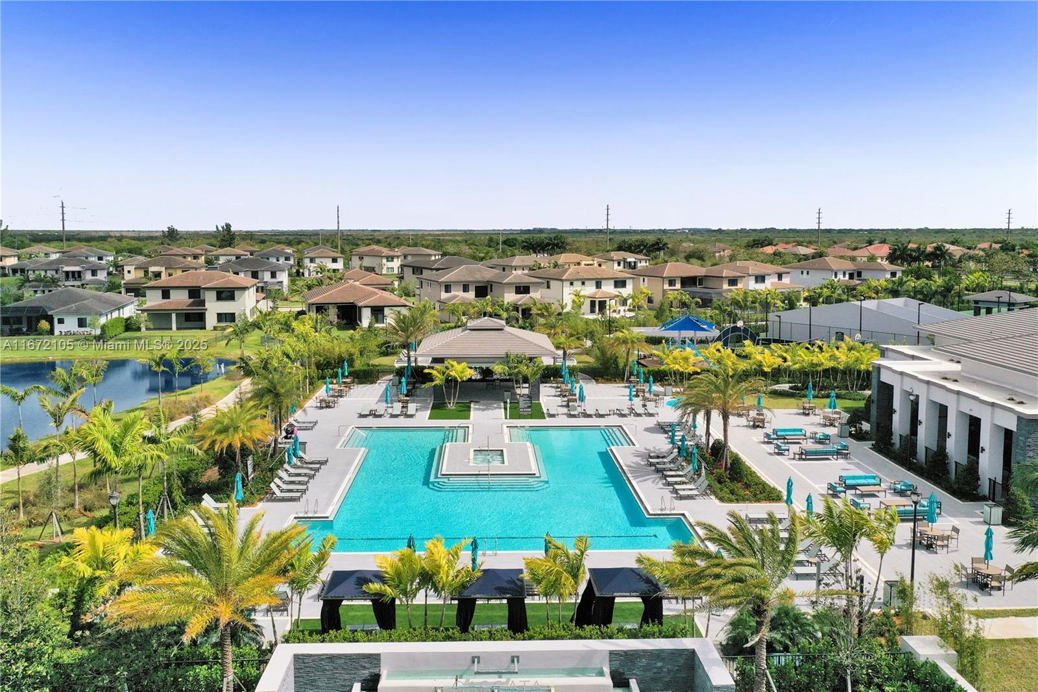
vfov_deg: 46.4
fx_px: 807
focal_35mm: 28
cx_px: 519
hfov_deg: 65.5
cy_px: 346
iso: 100
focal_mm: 10.26
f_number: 7.1
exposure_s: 1/1000
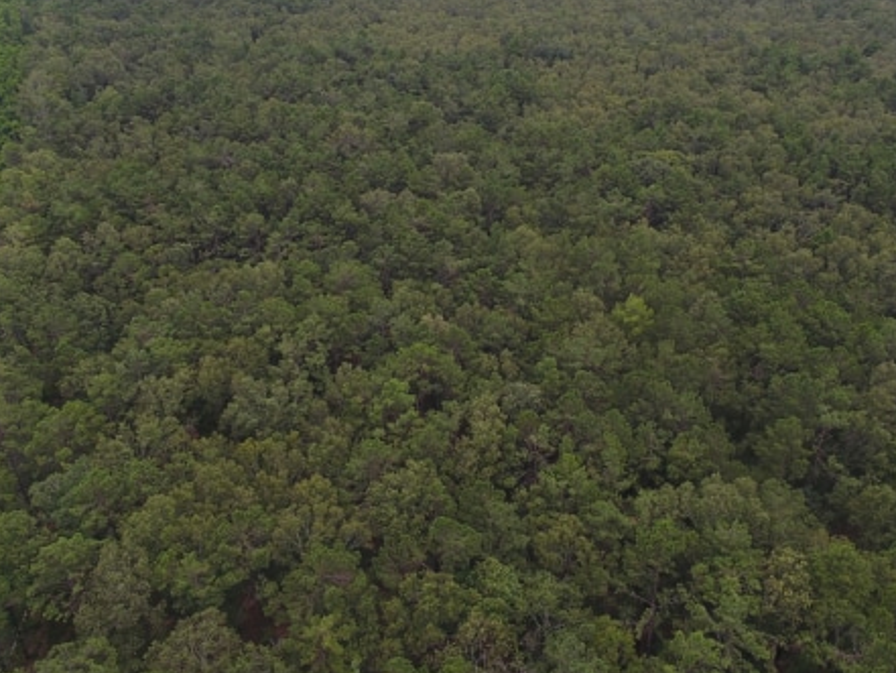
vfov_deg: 48.0
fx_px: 751
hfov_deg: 61.3
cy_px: 268
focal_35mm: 29
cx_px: 524
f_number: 2.8
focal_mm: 3.61
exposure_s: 1/337
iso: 100
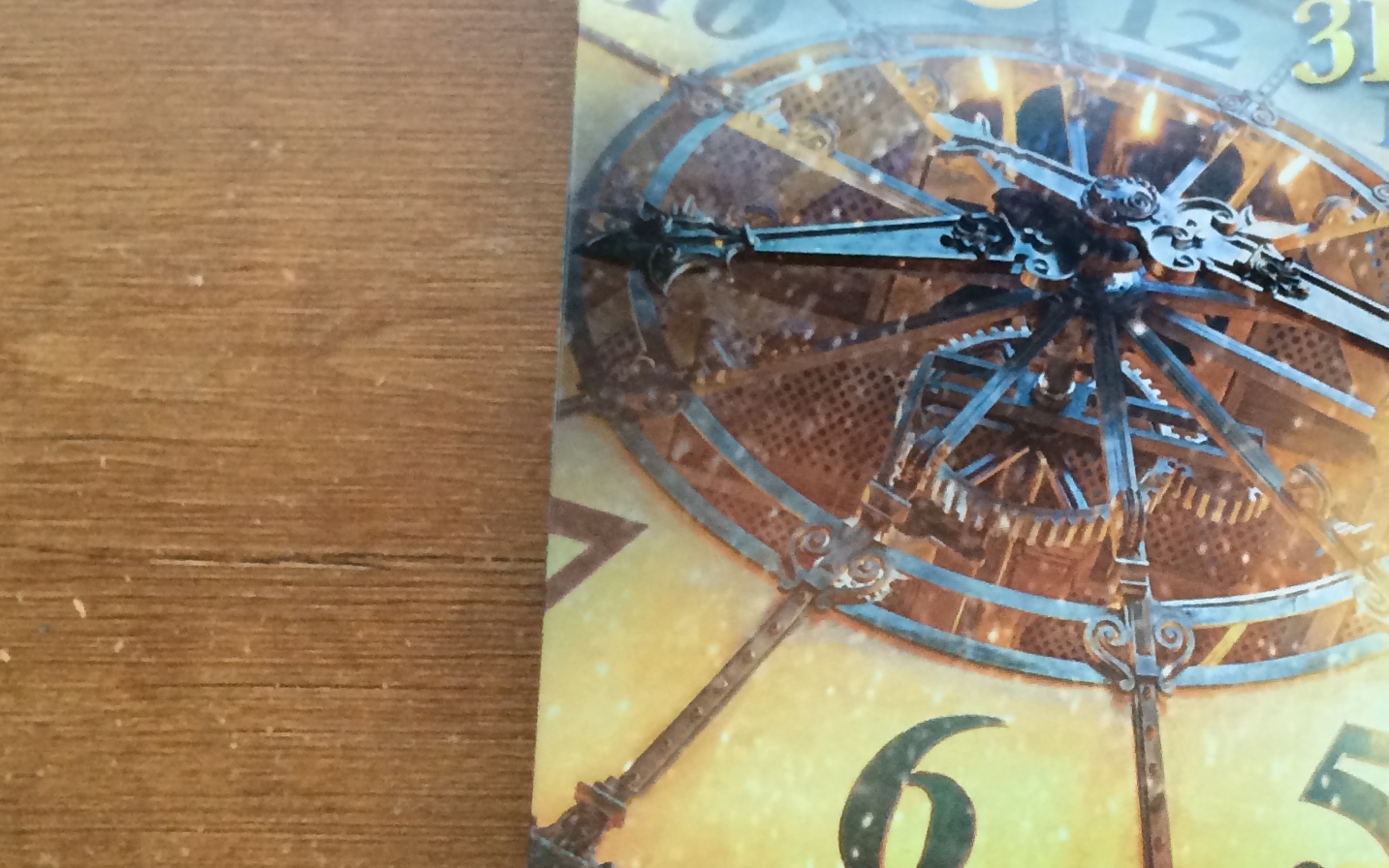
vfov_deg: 18.6
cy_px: 461
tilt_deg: -75.0
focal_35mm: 70
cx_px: 1105
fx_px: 2650
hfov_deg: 28.8
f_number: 2.2
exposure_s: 1/30
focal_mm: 4.15
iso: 125
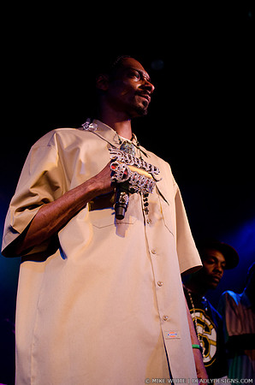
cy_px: 192
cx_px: 128
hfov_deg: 25.6
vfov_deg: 37.9
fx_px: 560
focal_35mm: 52
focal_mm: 35
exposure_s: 1/80
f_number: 2.8
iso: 1000
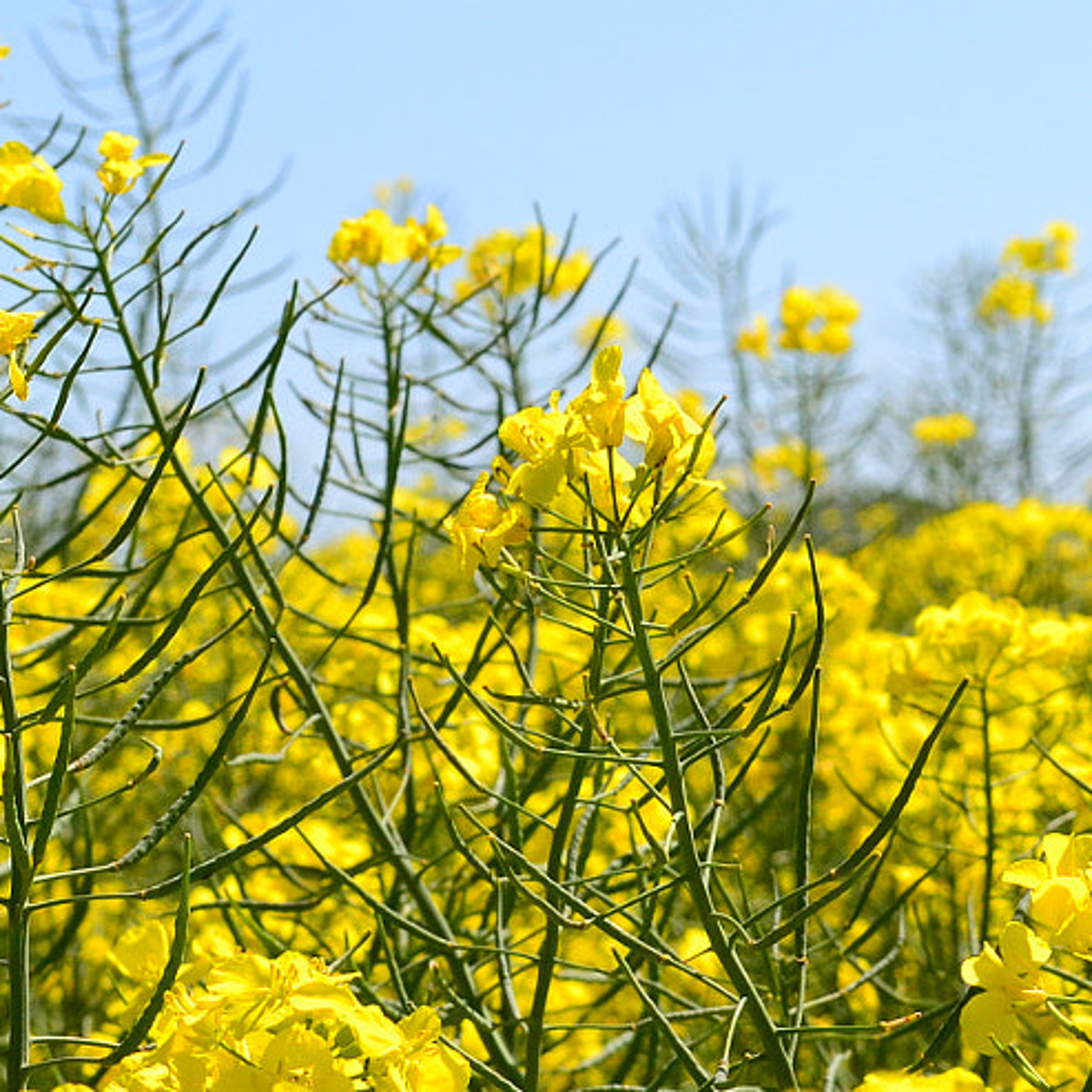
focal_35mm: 182
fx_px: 6496
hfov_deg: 9.6
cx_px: 301
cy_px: 713
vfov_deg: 9.6
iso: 360
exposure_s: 1/500
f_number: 11
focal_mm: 44
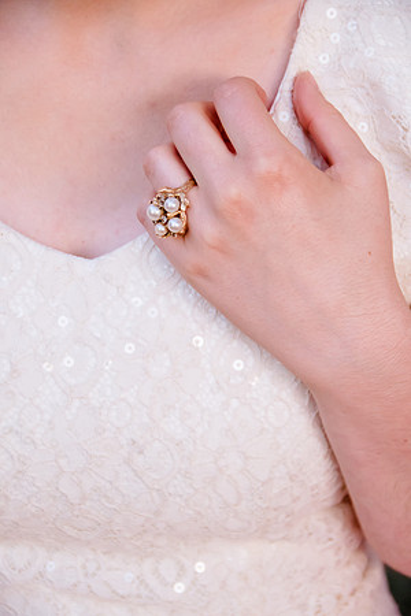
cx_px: 206
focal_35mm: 123
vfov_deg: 16.7
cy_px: 308
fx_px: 2106
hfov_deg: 11.1
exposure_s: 1/125
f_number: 5
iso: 2500
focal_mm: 82
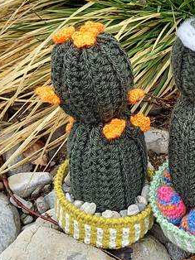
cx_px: 176
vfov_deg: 36.8
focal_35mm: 51
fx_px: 384
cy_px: 71
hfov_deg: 27.5
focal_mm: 4.65
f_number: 1.8
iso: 50
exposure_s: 1/368
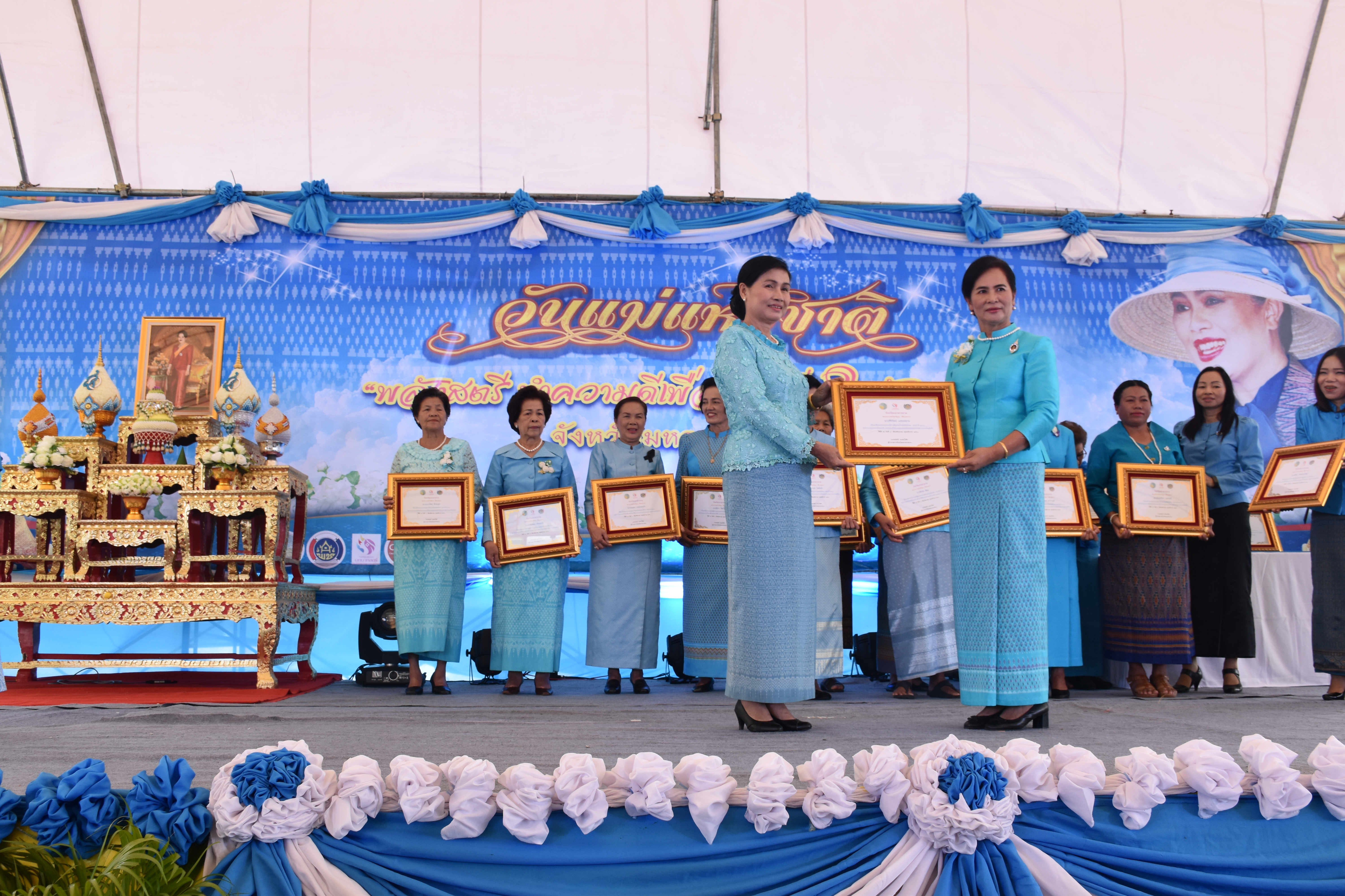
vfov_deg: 40.0
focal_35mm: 33
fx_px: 1233
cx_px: 672
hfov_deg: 57.2
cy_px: 448
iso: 400
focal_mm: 22
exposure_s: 1/200
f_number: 7.1
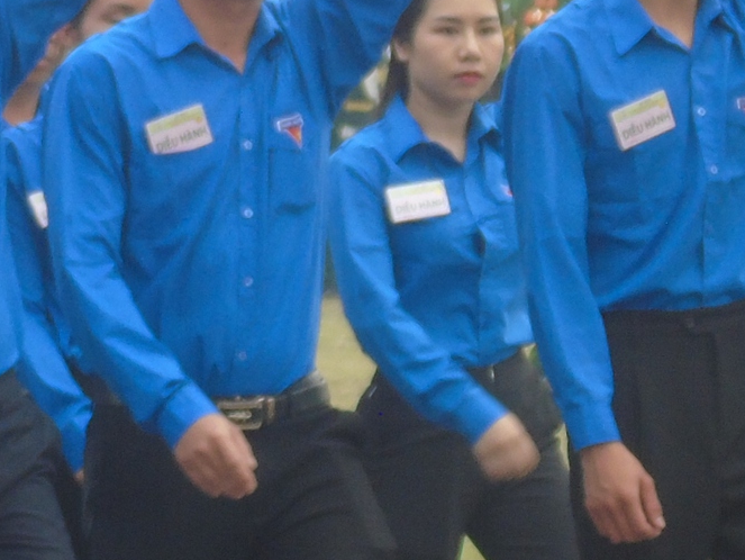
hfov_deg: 3.6
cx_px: -182
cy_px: -78
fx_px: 11800
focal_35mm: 548
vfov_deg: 2.7
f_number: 4.7
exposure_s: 1/125
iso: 100
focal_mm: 25
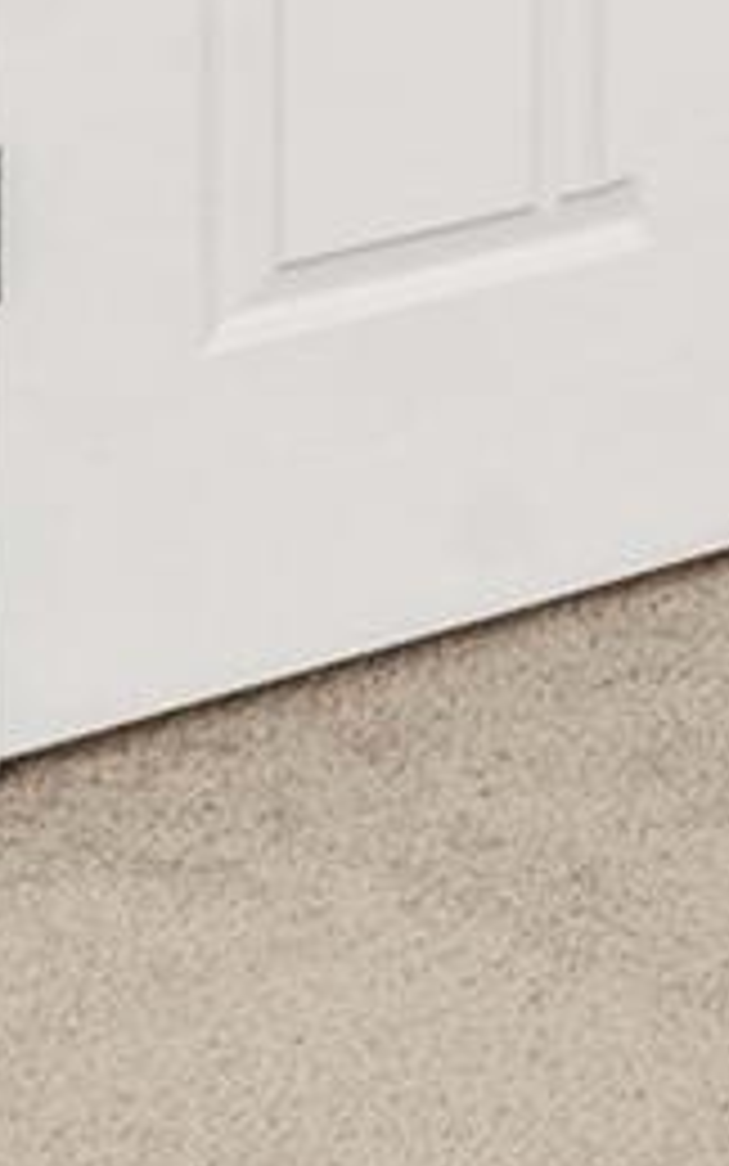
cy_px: -1393
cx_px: 3069
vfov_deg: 13.2
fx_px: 4098
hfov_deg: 7.1
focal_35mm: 129
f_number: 8
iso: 100
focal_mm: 16
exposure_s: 1/6
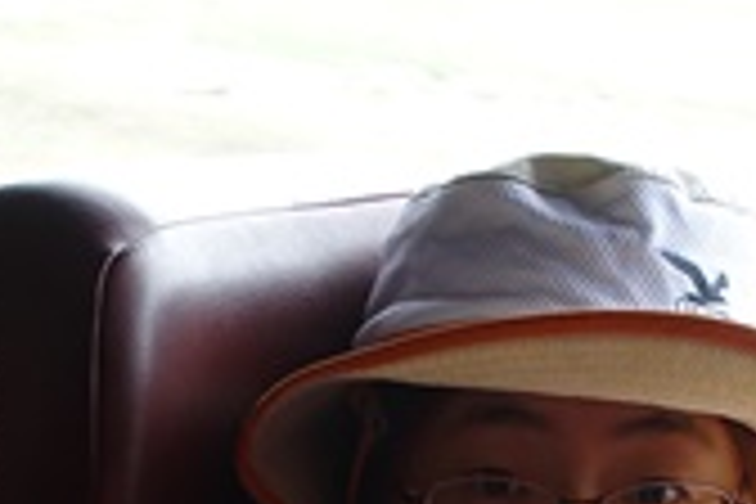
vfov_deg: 11.3
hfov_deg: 19.2
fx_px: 2226
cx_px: 194
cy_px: 1096
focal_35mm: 106
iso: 125
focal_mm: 8.8
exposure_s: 1/80
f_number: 2.8
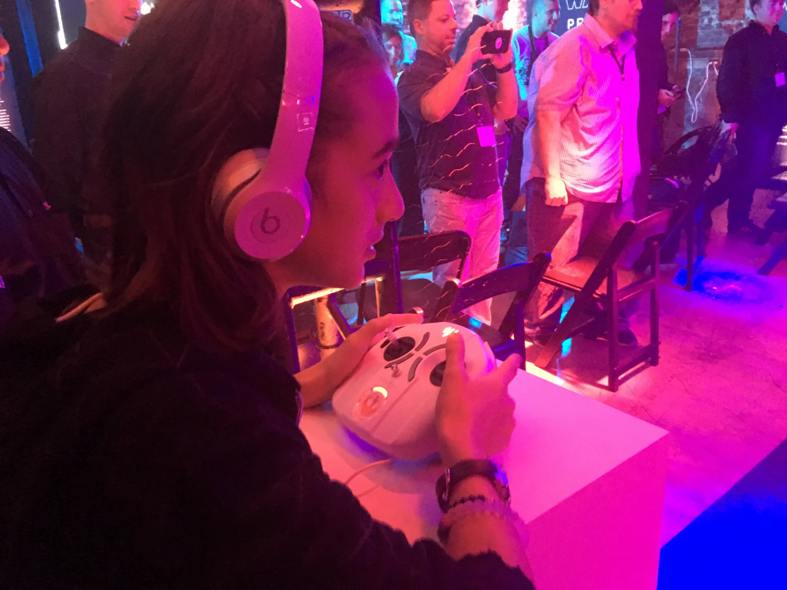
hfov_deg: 61.7
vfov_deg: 48.2
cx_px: 394
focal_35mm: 29
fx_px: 659
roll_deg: +3.3
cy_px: 295
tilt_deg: -19.0
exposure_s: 1/15
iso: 800
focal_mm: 4.15
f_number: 2.2
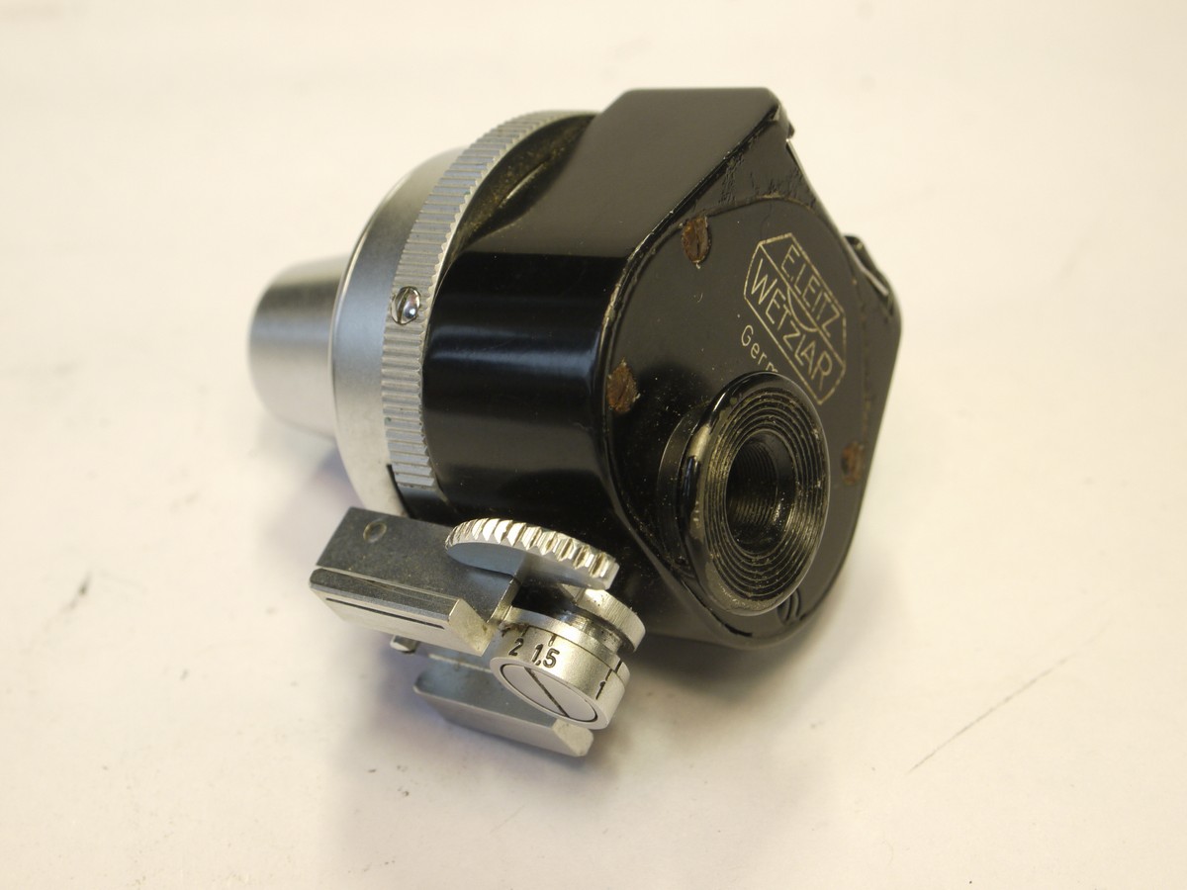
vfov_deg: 19.4
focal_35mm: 76
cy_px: 445
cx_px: 594
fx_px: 2606
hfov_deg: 25.7
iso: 400
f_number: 10
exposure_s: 1/8
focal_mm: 38
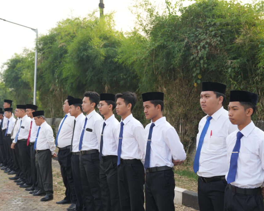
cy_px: 106
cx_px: 108
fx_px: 398
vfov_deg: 29.7
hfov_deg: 36.5
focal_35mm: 51
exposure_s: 1/160
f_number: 4
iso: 125
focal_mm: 45
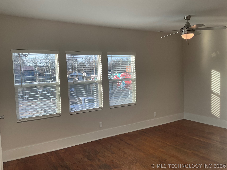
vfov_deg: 48.2
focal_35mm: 29
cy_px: 85
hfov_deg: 61.7
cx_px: 114
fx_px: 190
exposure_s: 1/120
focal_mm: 3
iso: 20
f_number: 1.8
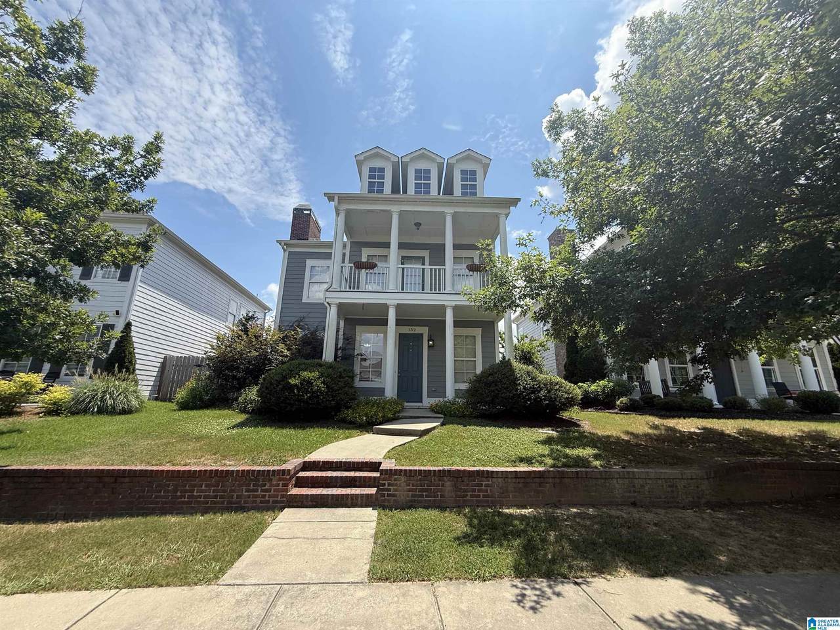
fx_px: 340
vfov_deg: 85.7
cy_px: 315
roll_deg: -1.2
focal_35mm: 14
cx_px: 420
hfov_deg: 102.1
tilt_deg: +16.0
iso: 50
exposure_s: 1/1368
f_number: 2.2
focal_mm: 2.22
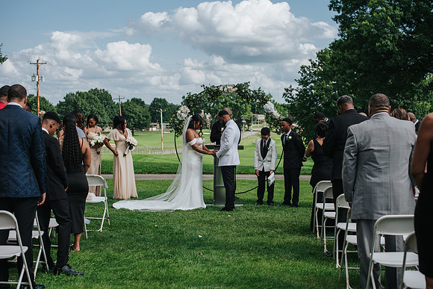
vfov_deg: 25.7
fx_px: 632
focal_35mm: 53
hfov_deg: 37.8
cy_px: 144
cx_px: 224
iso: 140
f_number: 3.5
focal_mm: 50
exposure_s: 1/1600
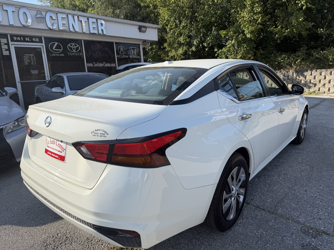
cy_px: 125
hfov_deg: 71.6
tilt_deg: -9.4
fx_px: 232
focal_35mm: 24
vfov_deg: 56.8
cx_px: 167
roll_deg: +5.3
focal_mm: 6.76
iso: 80
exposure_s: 1/3759
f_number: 1.78
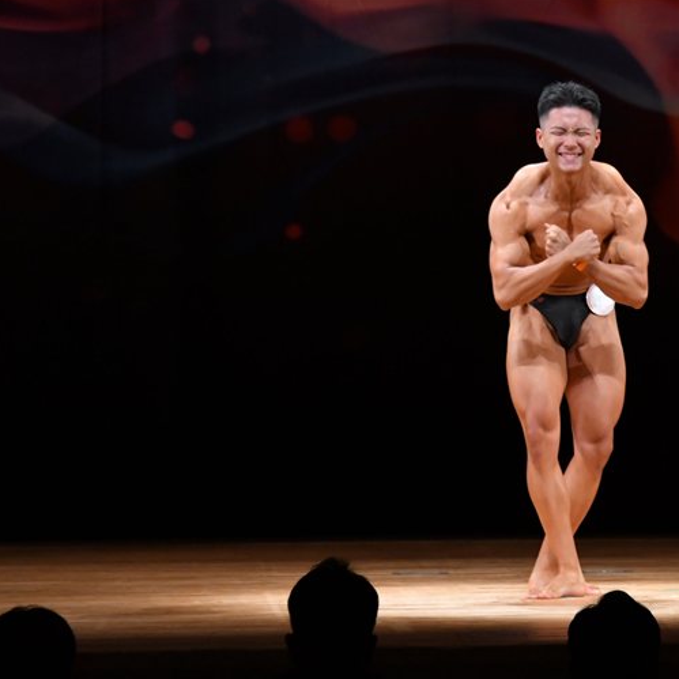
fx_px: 6591
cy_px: 344
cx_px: 500
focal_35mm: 297
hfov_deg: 5.9
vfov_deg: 5.9
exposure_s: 1/400
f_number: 5.6
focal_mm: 150
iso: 3200
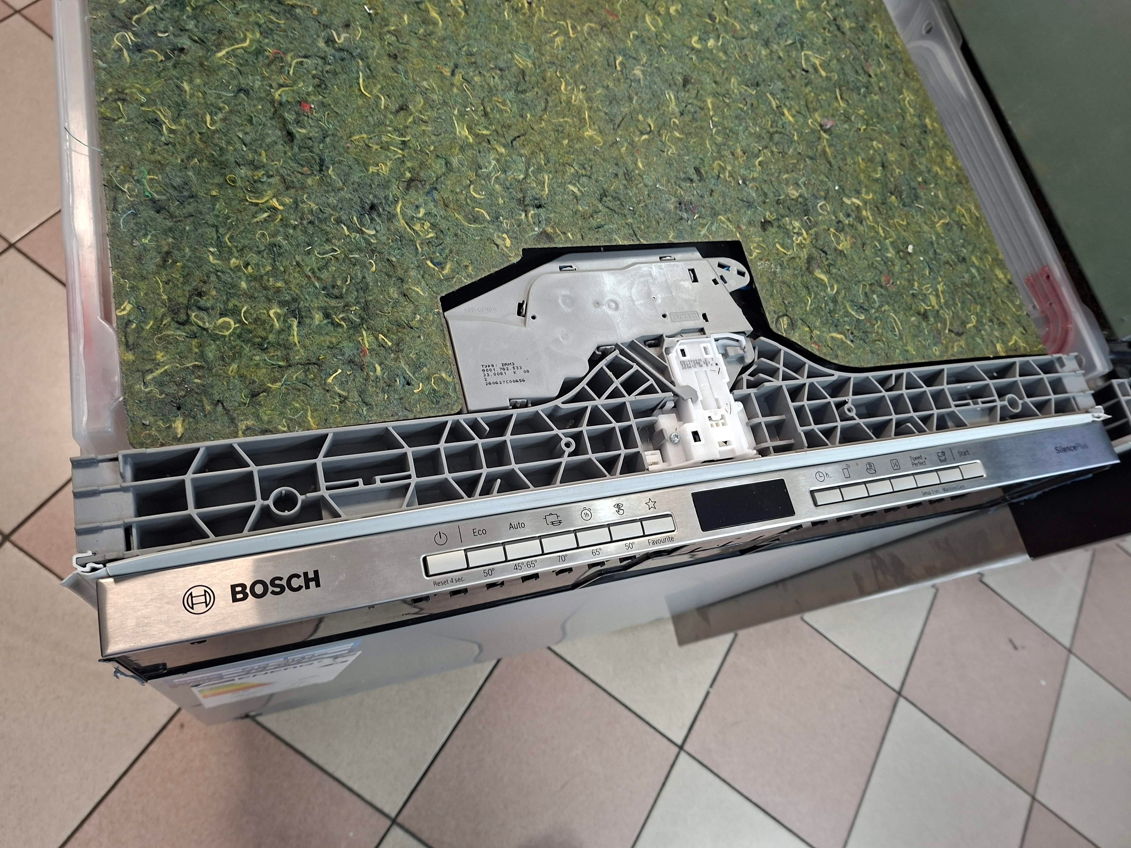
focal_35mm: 23
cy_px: 424
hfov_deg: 73.9
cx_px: 566
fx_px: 751
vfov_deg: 58.9
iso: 320
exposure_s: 1/33
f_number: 1.8
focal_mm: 5.54
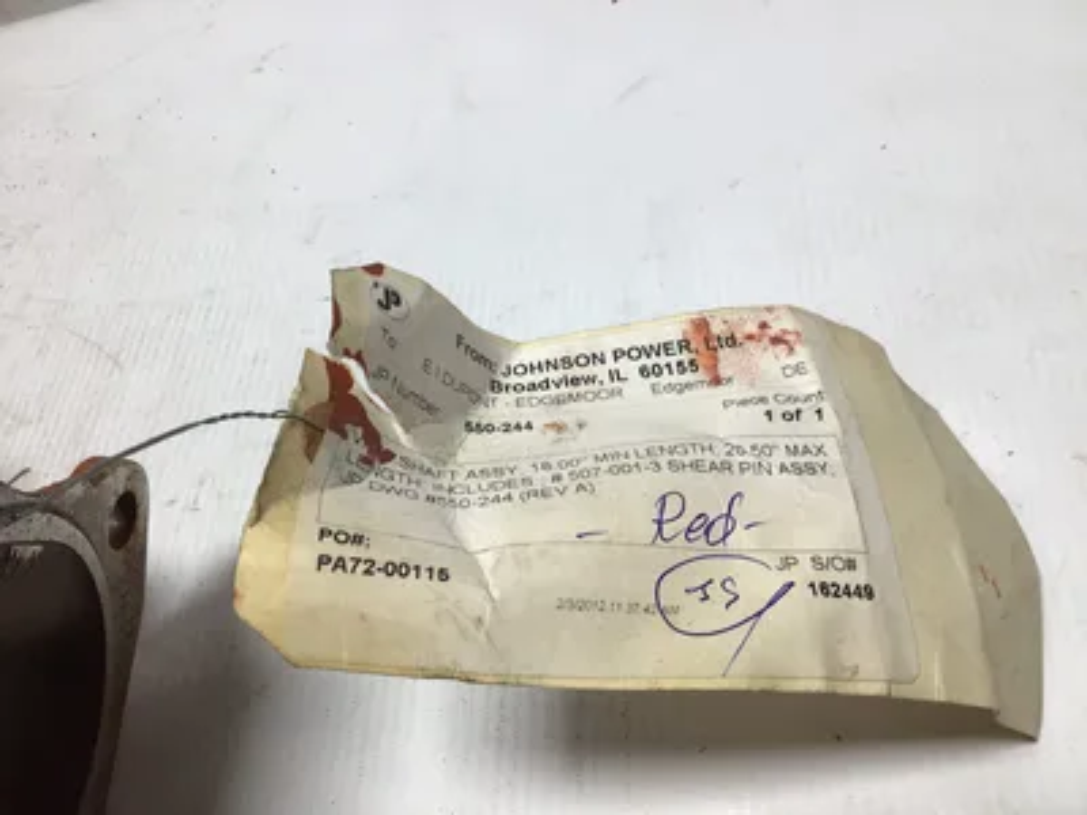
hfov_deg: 58.4
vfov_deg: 45.4
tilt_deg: -54.9
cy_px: 408
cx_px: 544
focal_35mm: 31
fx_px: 973
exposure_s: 1/160
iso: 25
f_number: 2.4
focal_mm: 3.3
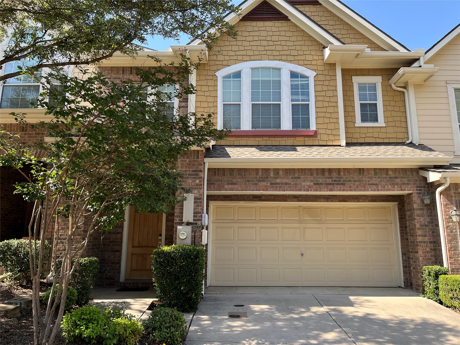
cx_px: 230
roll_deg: +0.0
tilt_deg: +11.5
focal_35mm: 26
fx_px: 346
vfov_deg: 53.1
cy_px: 172
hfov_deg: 67.3
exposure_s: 1/714
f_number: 1.6
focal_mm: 5.1
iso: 50
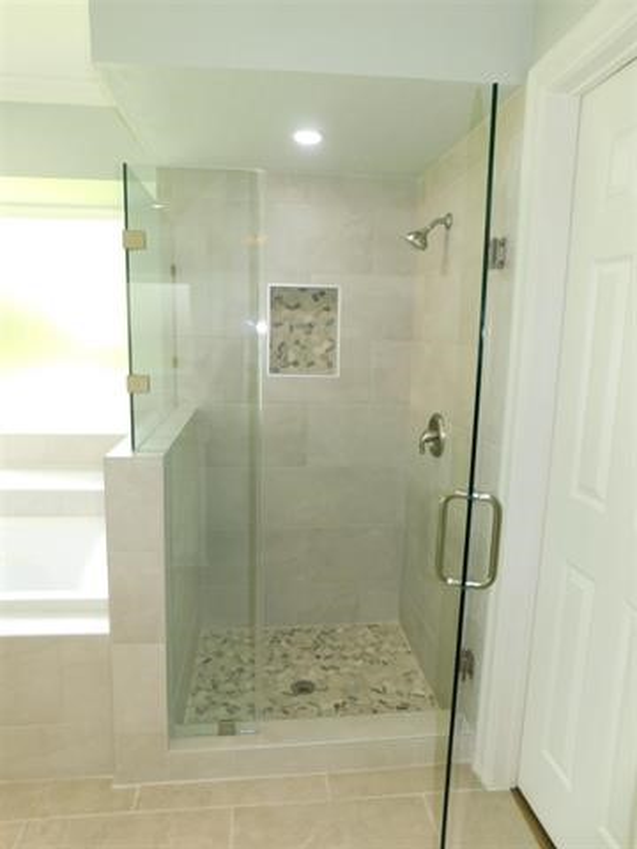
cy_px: 424
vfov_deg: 73.9
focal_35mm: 23
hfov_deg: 58.9
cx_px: 318
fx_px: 564
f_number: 3
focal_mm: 4
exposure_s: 1/100
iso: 200
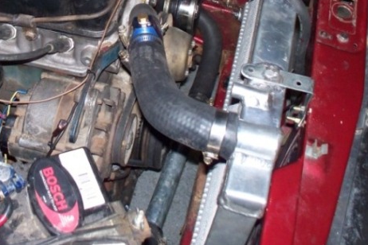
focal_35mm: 71
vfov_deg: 18.6
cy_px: -6
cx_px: 90
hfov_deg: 28.0
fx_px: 726
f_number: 2.8
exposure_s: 1/30
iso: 200
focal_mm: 7.54
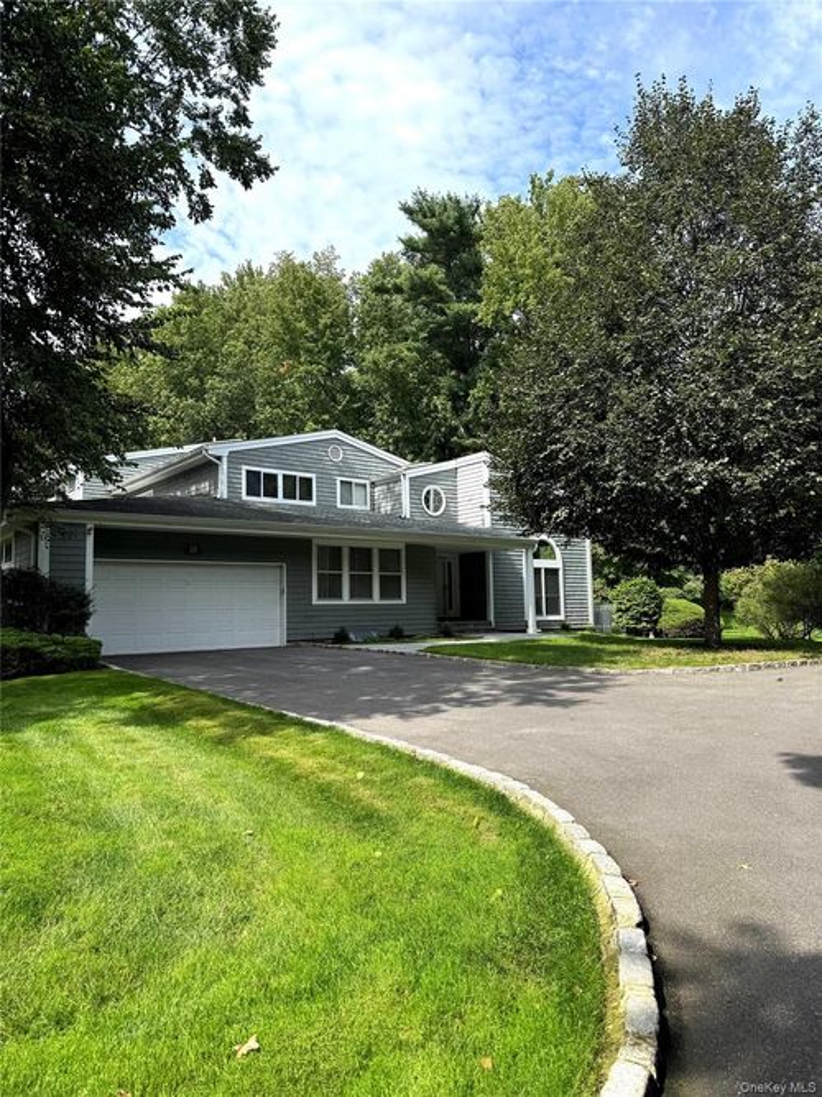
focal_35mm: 24
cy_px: 548
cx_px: 411
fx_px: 760
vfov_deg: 71.6
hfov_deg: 56.8
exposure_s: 1/2604
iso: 80
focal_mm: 6.76
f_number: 1.78
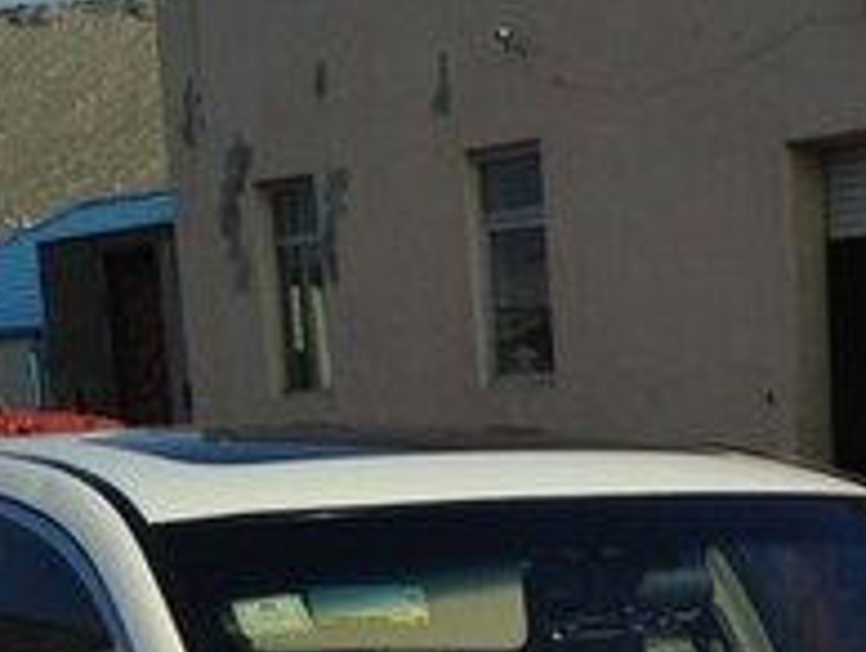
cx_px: 902
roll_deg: +2.3
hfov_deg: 17.1
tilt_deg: -13.7
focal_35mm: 112
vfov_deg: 12.4
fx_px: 2805
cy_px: 1065
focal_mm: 4.12
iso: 50
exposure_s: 1/3012
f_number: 2.4
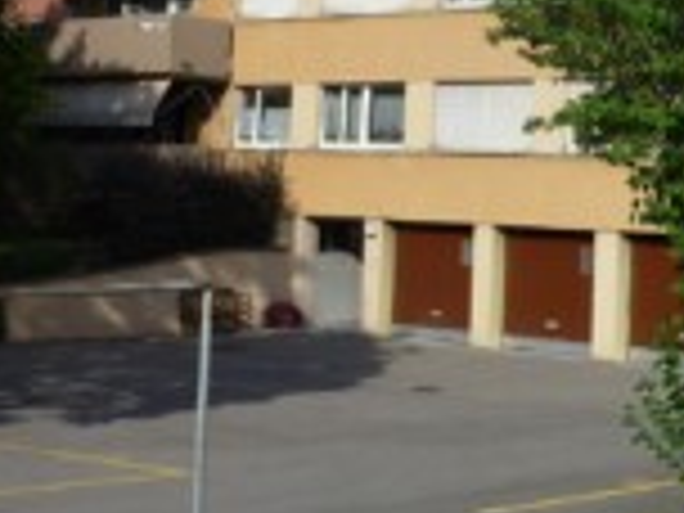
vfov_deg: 17.4
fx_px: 1640
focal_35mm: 83
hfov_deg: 22.6
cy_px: 14
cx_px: 698
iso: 80
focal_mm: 6.3
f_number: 3.8
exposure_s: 1/500
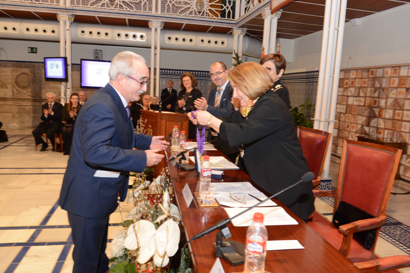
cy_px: 136
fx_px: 307
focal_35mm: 27
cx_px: 205
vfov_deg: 47.9
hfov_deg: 67.4
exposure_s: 1/50
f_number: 5
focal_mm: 27
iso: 1600
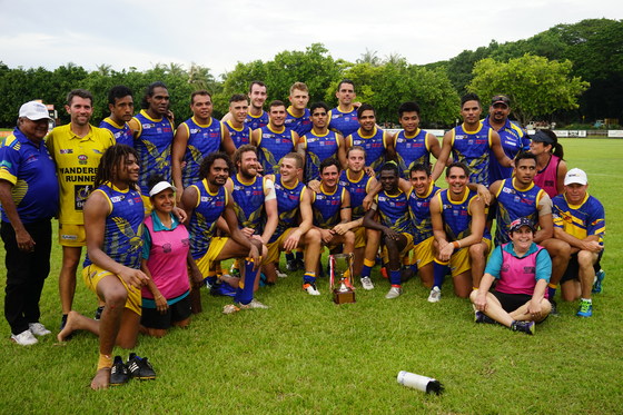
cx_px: 312
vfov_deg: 37.8
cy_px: 208
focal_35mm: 35
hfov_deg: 54.4
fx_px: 605
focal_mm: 35
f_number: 4.5
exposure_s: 1/60
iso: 100
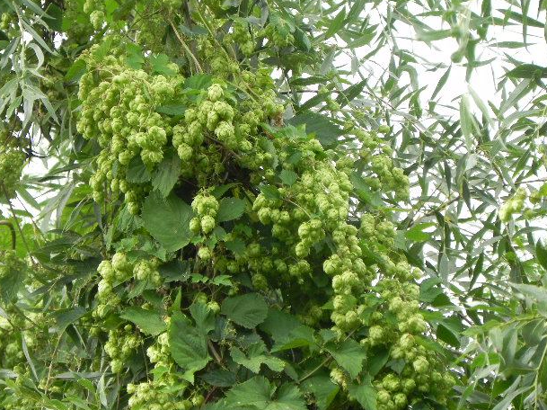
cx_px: 264
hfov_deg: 6.5
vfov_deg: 4.9
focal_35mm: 306
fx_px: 4833
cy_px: 199
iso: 400
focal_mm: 51.8
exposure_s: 1/342
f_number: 4.5
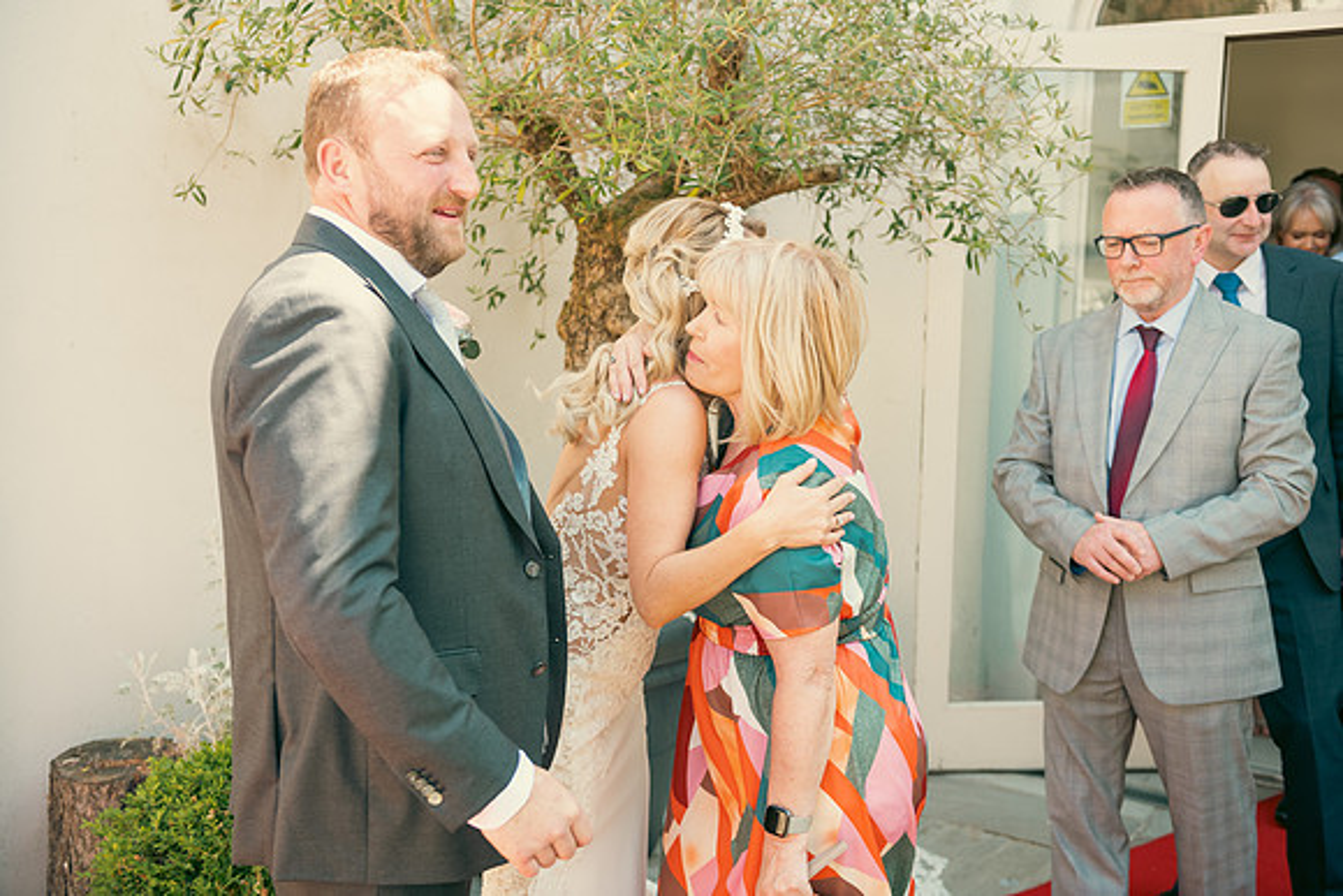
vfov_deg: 33.4
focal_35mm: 40
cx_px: 672
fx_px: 1493
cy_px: 448
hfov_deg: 48.4
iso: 160
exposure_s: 1/250
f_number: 3.5
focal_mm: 40
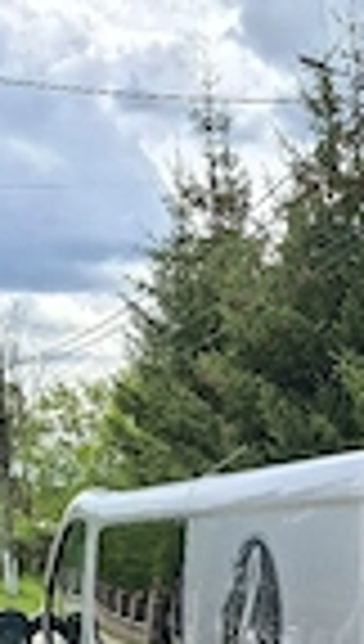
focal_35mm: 70
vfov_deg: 27.4
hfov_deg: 15.5
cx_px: 593
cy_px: 716
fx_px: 1195
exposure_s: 1/2500
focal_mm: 5.54
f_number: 1.8
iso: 50
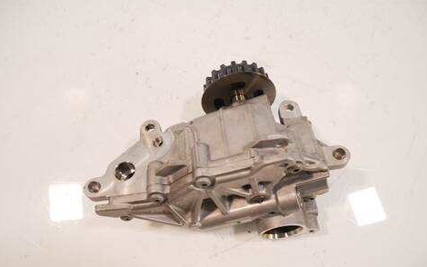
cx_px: 215
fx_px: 303
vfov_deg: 47.4
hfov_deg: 70.4
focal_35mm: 26
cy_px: 157
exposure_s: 1/60
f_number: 3.5
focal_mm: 12
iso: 500
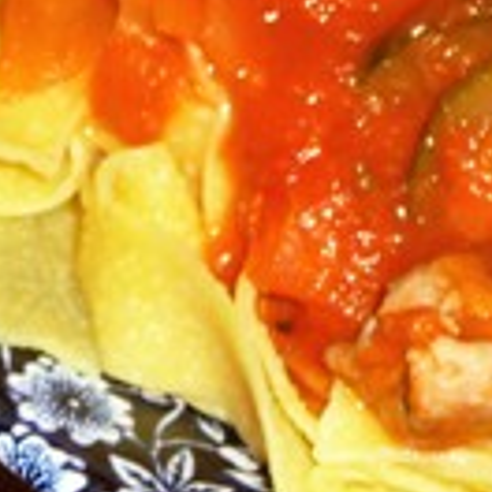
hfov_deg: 8.4
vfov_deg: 8.4
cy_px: -186
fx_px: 3313
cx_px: 678
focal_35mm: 206
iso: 100
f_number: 4.2
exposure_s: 1/30
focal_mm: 8
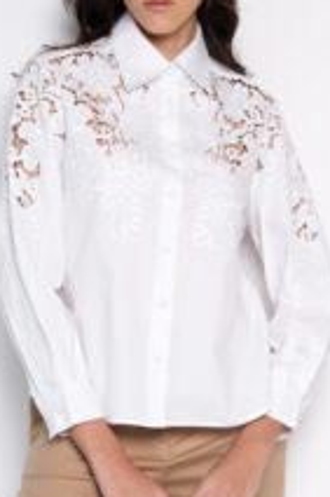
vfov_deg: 16.1
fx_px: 1721
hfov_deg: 10.9
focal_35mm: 125
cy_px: 479
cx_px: 152
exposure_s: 1/125
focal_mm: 44
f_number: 5
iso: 200
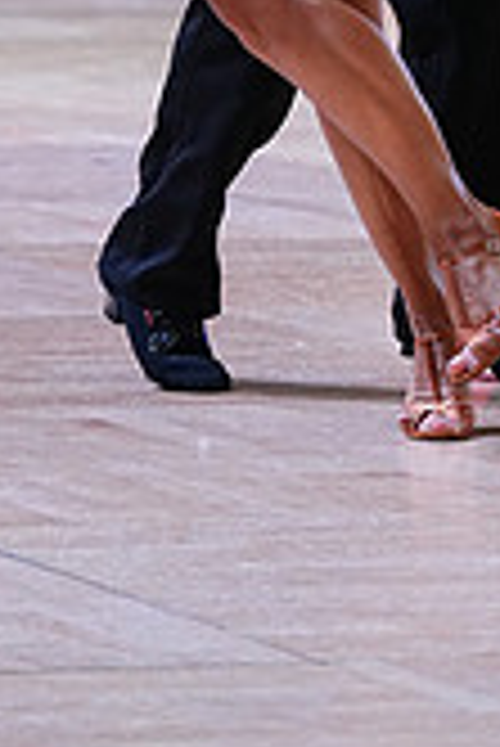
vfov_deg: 5.2
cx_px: 277
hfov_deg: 3.5
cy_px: -441
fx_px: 8149
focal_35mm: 392
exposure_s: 1/500
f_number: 4
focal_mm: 112
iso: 2000
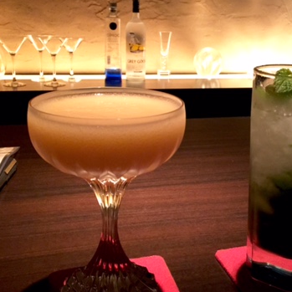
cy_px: 126
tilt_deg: -13.7
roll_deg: -3.3
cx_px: 194
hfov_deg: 35.7
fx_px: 449
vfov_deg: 36.0
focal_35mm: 47
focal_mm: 4.15
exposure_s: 1/15
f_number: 2.2
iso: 125
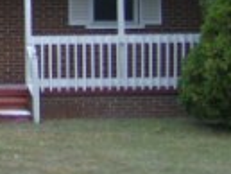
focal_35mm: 125
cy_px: -27
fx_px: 835
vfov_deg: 11.7
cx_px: -127
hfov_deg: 14.6
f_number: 2.8
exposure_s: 1/195
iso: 100
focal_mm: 6
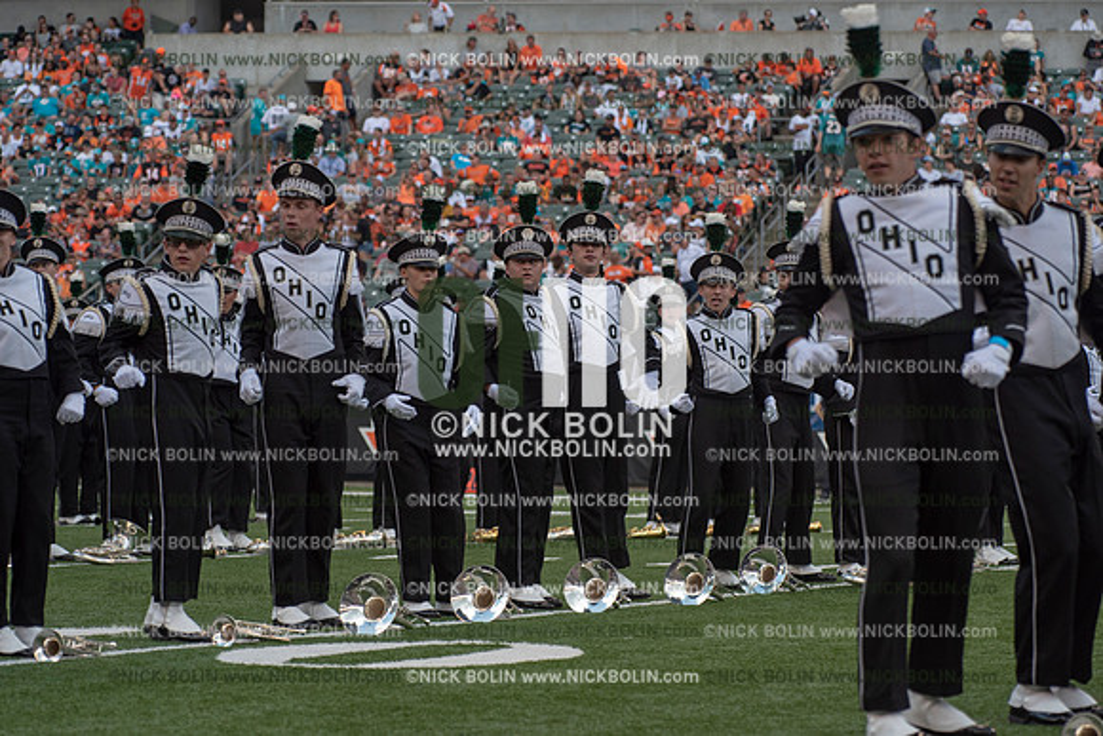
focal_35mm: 140
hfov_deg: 14.7
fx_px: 4290
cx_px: 552
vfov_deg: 9.8
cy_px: 368
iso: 400
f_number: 5.6
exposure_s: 1/1250
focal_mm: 140
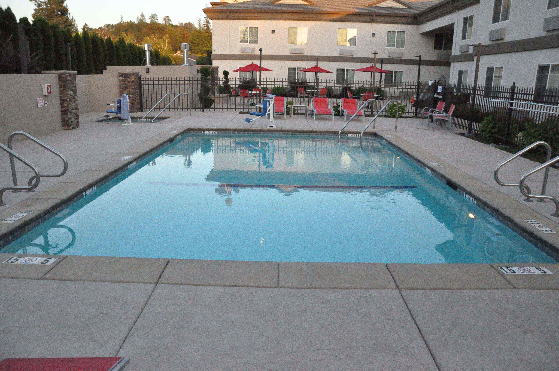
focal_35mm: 27
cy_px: 186
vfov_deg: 47.8
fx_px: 419
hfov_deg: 67.4
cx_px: 280
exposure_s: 1/4000
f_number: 3.5
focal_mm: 18
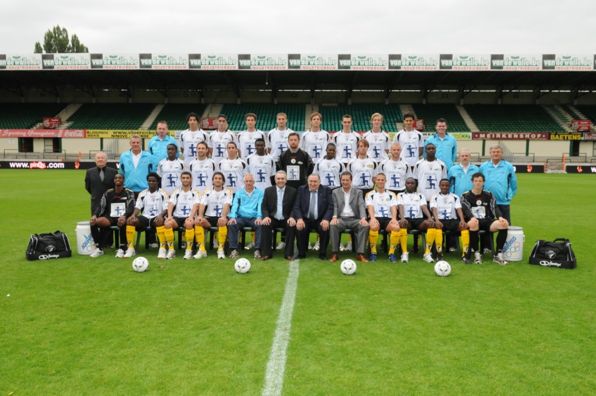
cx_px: 298
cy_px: 198
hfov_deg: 57.3
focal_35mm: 33
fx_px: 546
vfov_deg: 39.9
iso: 800
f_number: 8
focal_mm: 22
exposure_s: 1/160
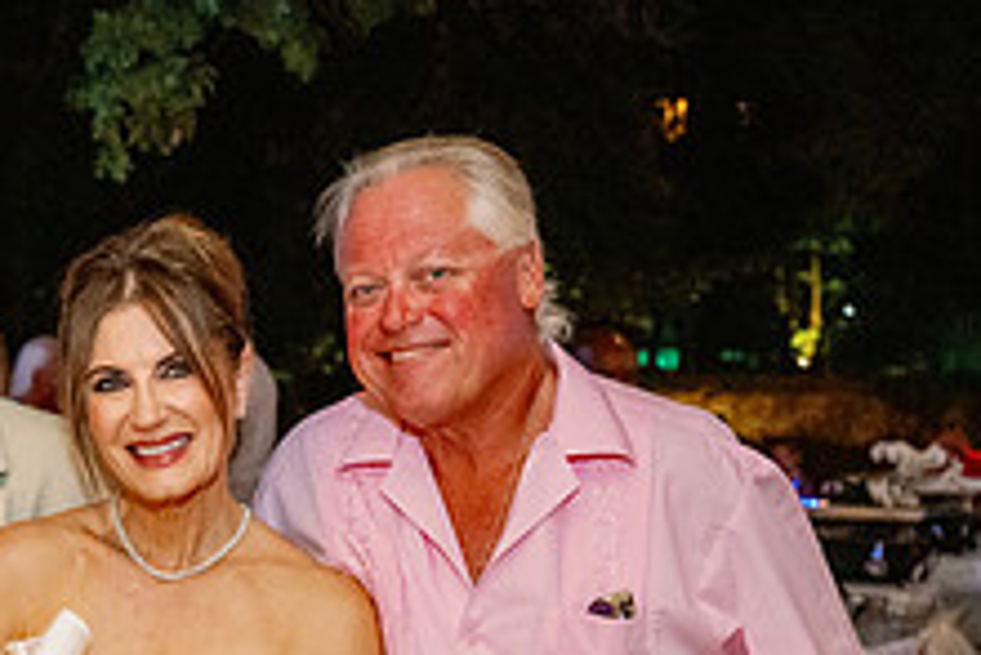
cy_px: 635
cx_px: -4
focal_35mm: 79
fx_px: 2154
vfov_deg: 17.0
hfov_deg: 24.5
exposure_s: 1/100
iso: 5000
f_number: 3.5
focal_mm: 30
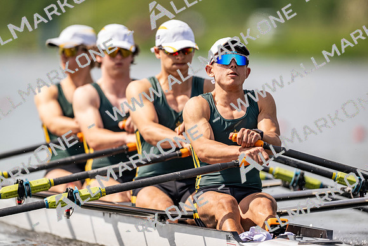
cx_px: 184
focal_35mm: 600
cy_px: 123
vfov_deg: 2.3
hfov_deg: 3.4
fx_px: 6134
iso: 360
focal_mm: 600
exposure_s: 1/2500
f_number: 4
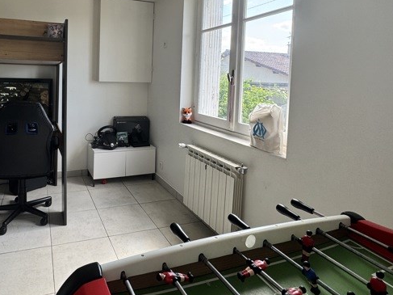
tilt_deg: -2.3
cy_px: 91
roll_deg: -1.0
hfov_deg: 71.0
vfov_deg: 57.1
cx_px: 121
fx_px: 261
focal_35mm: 23
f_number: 2.2
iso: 40
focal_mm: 2.22
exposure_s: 1/132
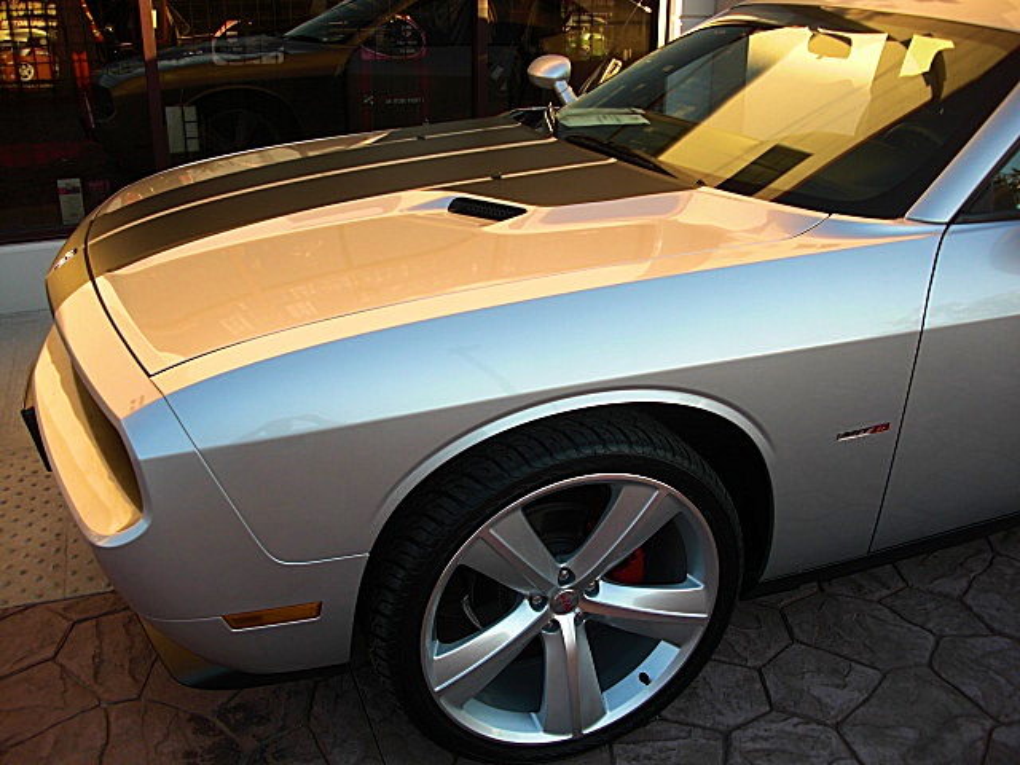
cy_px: 382
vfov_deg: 39.7
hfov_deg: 51.4
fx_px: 1061
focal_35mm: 36
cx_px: 510
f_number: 2.8
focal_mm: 6.3
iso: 50
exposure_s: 1/125
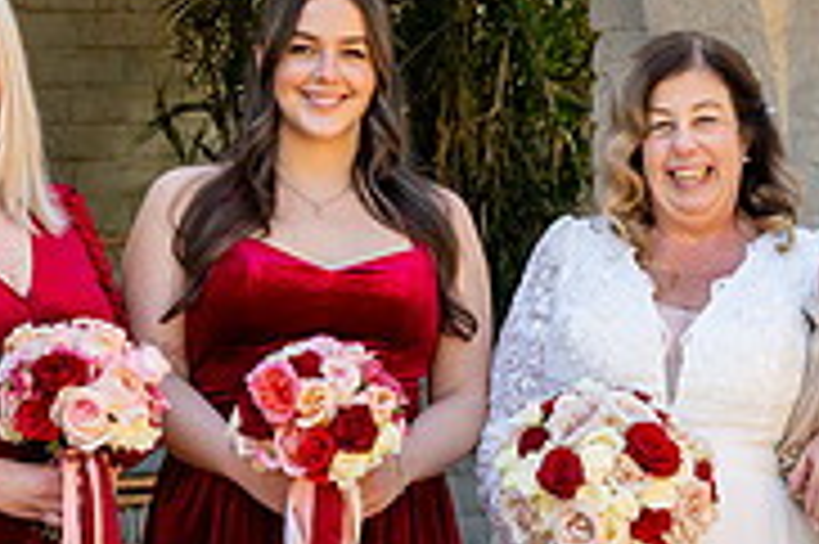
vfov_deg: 6.1
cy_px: 591
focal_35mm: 223
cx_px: 482
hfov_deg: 9.2
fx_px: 5069
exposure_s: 1/250
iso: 500
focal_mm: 70
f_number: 7.1
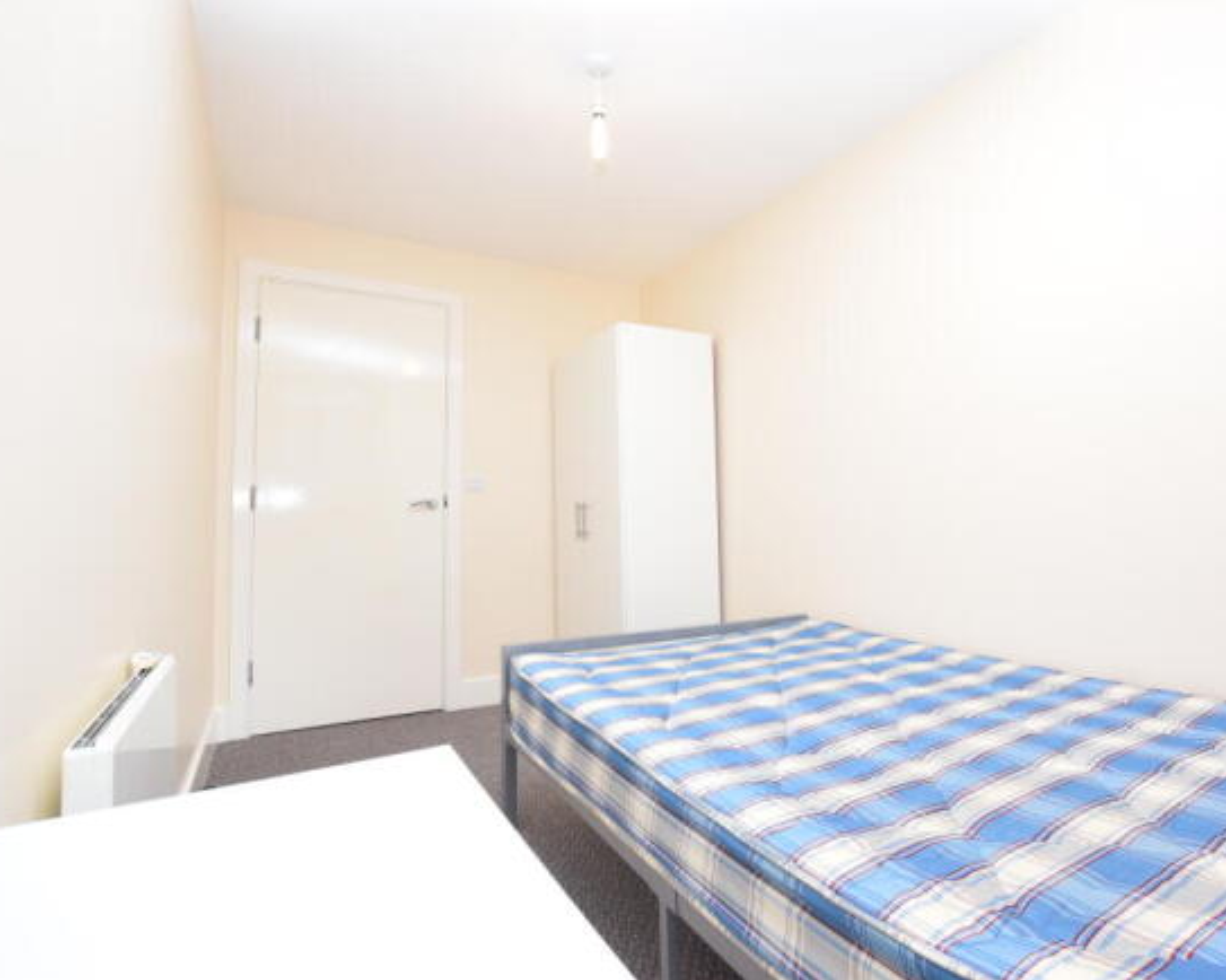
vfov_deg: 76.9
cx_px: 672
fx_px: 617
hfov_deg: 89.4
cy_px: 489
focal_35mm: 17
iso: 800
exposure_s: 1/125
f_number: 5.6
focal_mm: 10
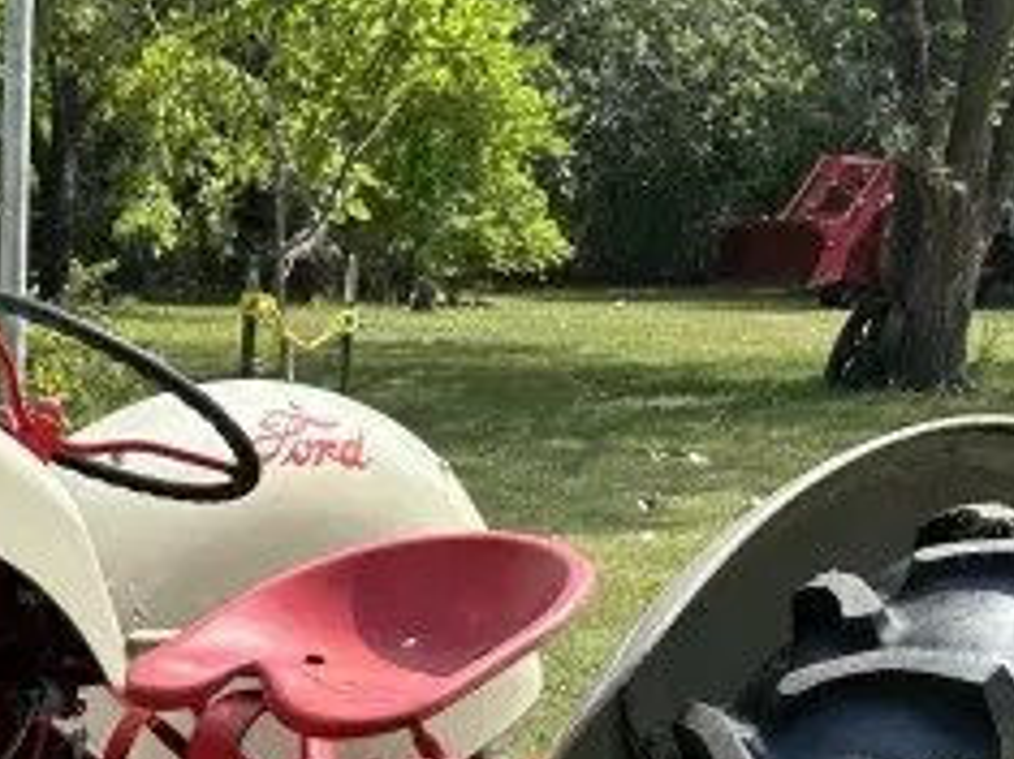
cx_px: -259
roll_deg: +1.6
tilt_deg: -20.6
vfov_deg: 14.2
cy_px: 1095
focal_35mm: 98
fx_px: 2869
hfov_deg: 18.8
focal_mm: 6.86
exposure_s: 1/1812
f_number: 1.78
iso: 80
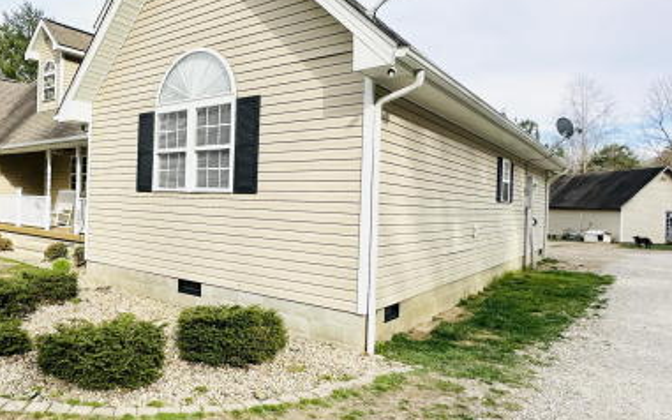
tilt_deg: -1.0
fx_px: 476
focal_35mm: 26
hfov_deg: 67.0
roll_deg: -1.8
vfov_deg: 47.6
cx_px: 188
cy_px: 203
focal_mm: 2.22
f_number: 2.2
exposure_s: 1/1350
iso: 40
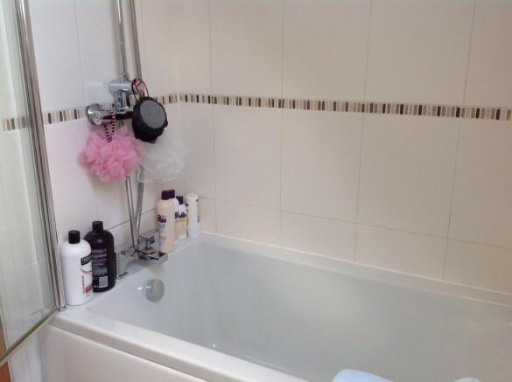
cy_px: 191
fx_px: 517
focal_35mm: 35
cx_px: 256
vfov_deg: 40.6
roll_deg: -0.4
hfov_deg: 52.7
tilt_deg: -17.3
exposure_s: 1/60
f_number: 2.4
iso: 64
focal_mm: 4.28
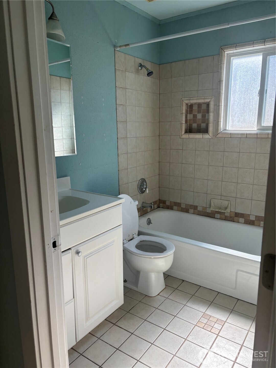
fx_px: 276
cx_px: 138
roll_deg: +0.1
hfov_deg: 53.1
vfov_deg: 67.3
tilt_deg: -11.8
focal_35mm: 26
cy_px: 184
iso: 50
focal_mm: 5.96
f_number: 1.6
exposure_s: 1/182
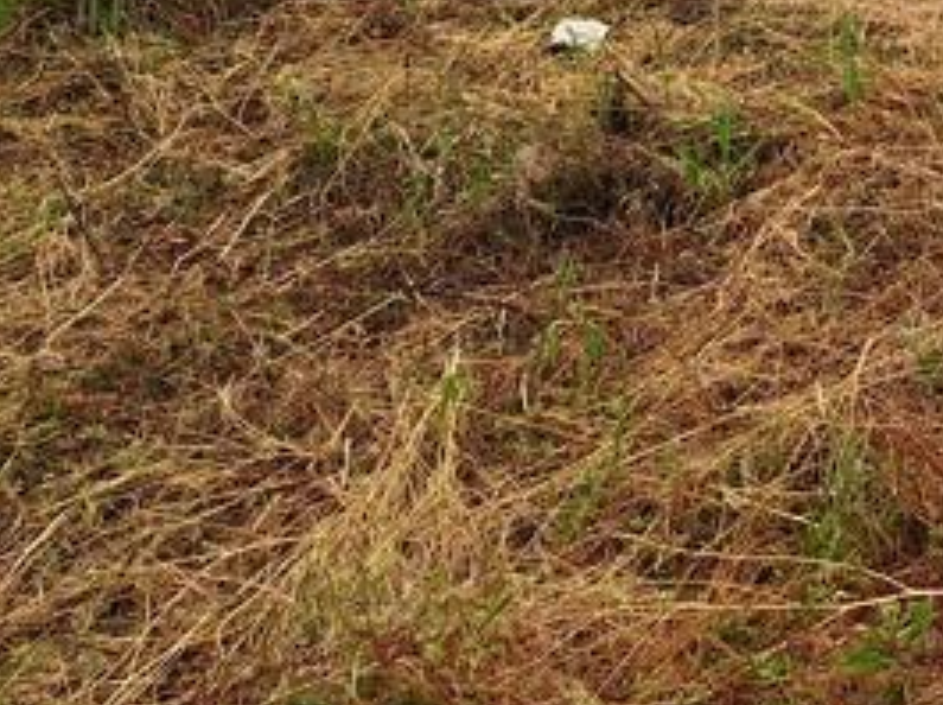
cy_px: -498
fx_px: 2421
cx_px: 1128
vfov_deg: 14.8
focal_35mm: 89
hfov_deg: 20.6
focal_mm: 5.54
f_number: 1.8
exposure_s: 1/2227
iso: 40
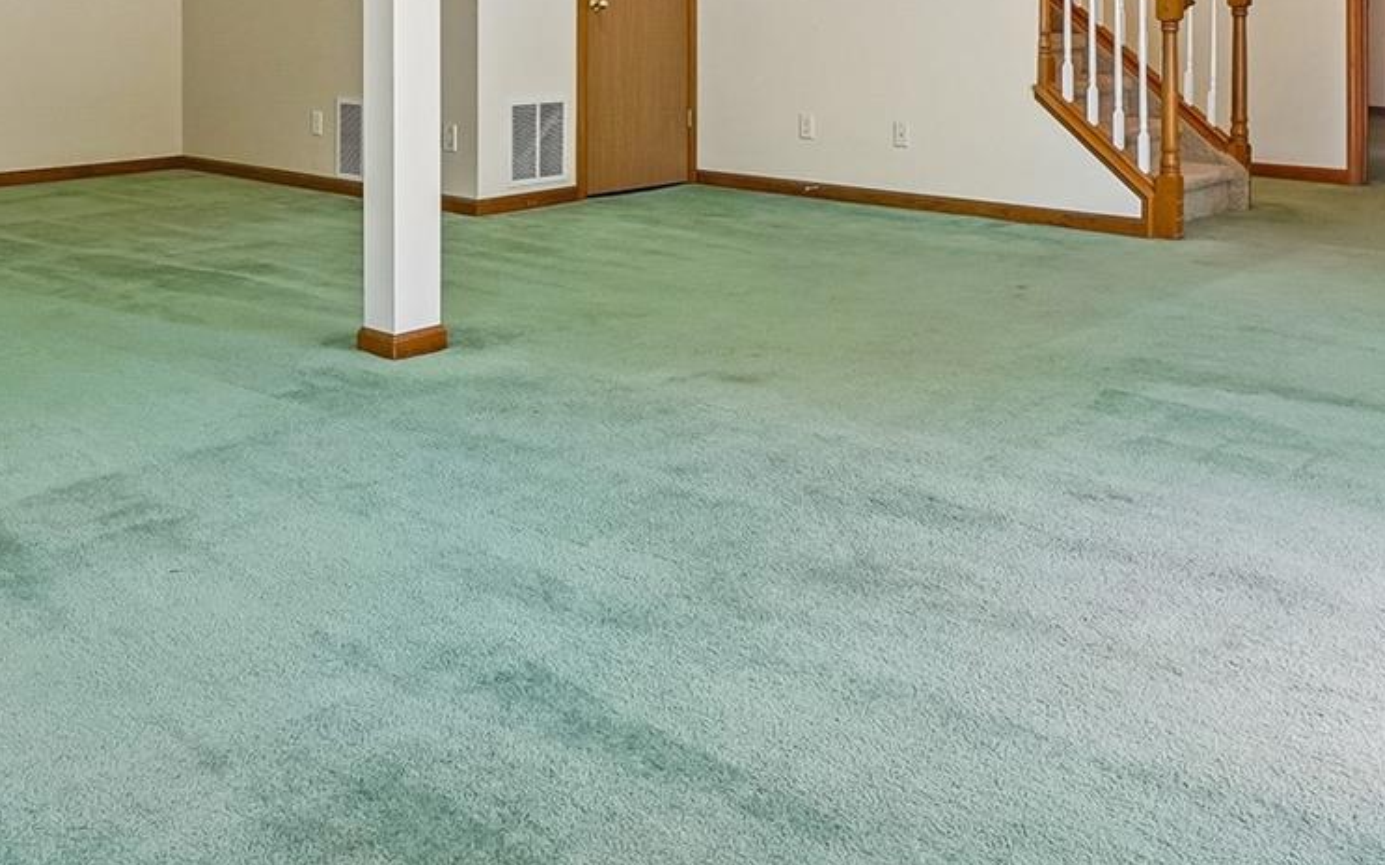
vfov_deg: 29.9
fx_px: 1509
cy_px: 9
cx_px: 457
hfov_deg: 48.4
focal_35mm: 40
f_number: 8
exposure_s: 1/30
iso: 320
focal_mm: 12
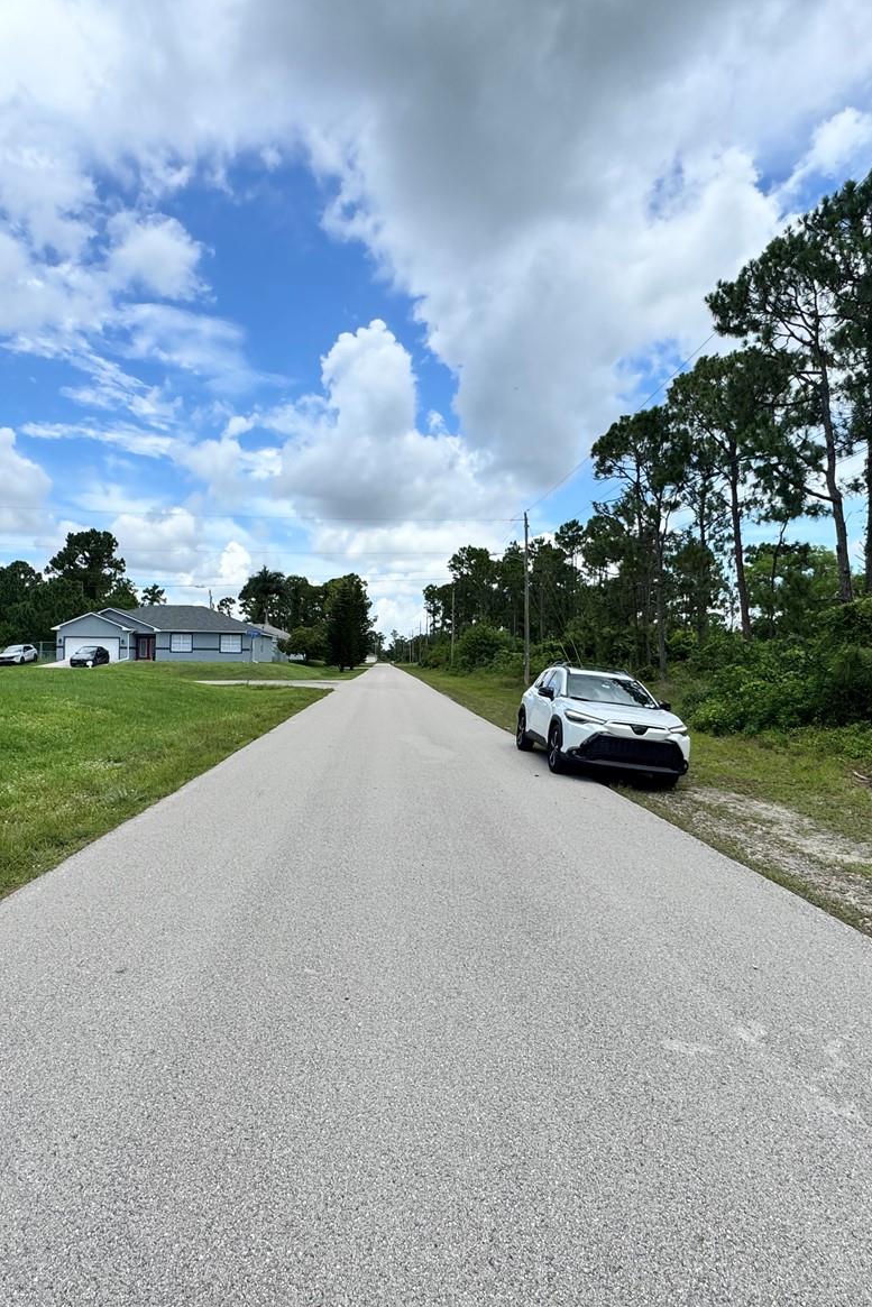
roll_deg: -1.4
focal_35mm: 20
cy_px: 653
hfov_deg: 61.8
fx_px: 726
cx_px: 395
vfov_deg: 84.0
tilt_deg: +0.4
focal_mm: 2.22
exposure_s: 1/1976
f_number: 2.2
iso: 50
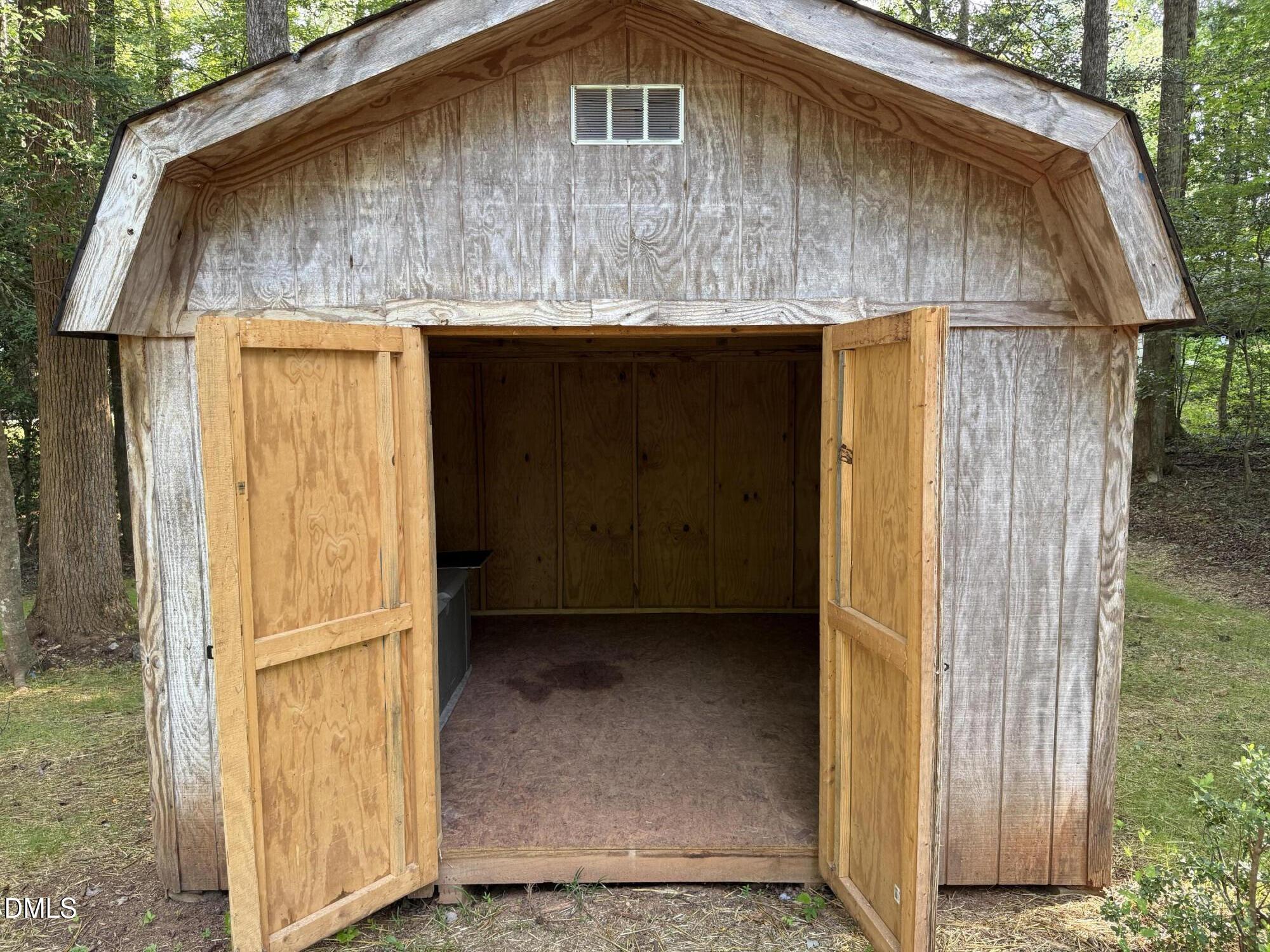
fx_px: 881
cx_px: 635
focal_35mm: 24
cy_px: 476
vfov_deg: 56.8
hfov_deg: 71.6
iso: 160
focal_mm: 6.76
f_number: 1.78
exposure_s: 1/121
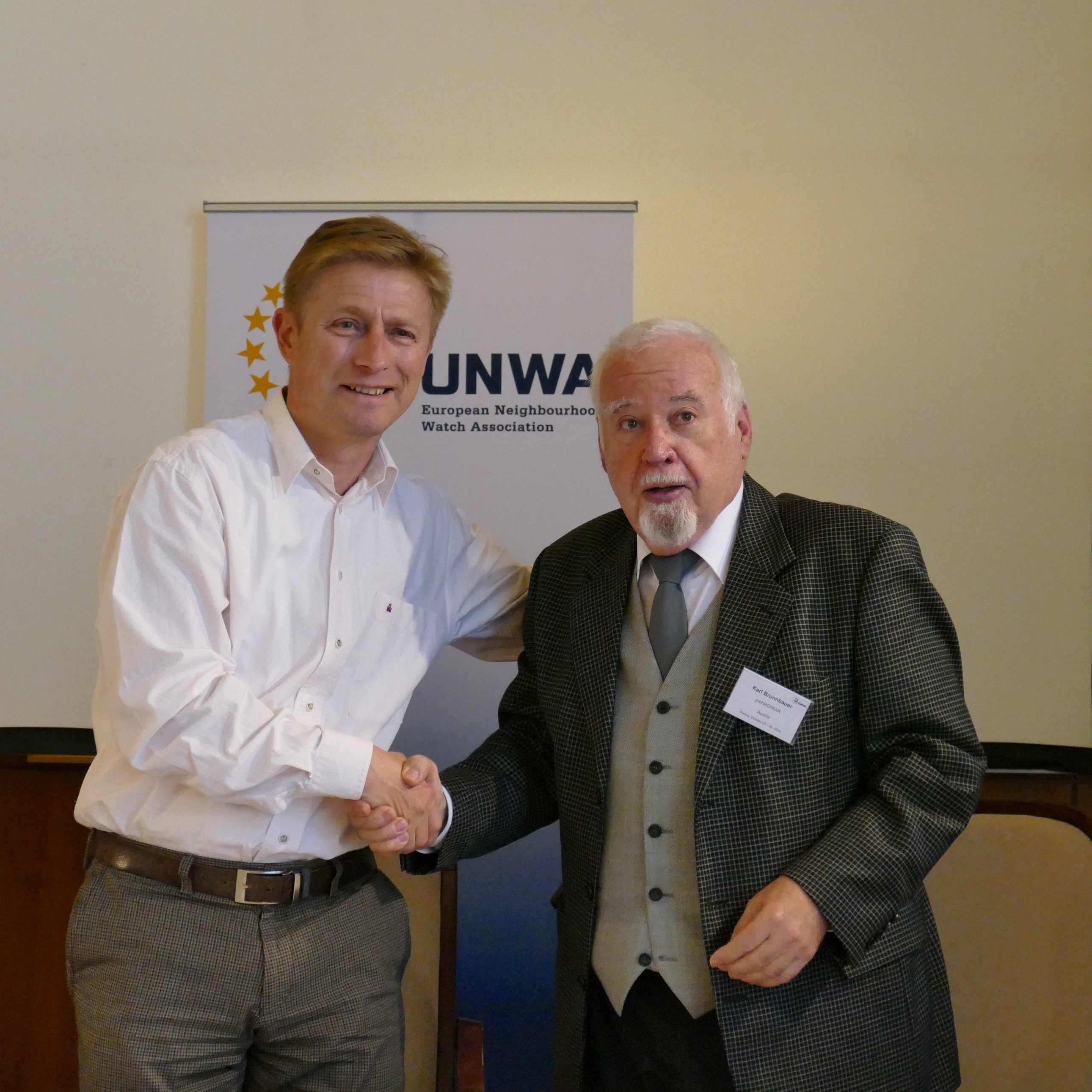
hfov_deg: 23.7
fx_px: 2605
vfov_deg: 23.7
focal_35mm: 73
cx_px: 593
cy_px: 546
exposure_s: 1/125
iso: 1600
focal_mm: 20.62
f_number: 3.5
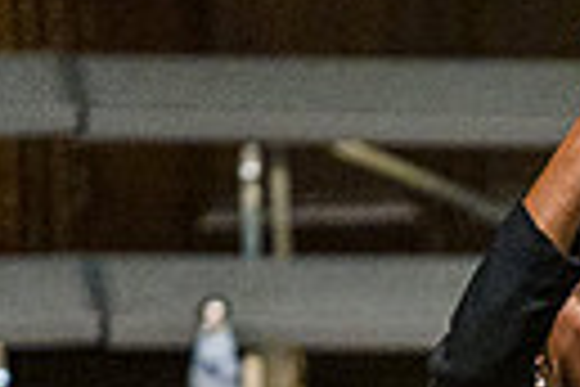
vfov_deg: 1.5
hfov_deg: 2.3
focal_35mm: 901
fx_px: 14515
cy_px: 736
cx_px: 746
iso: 6400
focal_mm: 200
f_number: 3.2
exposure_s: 1/1600
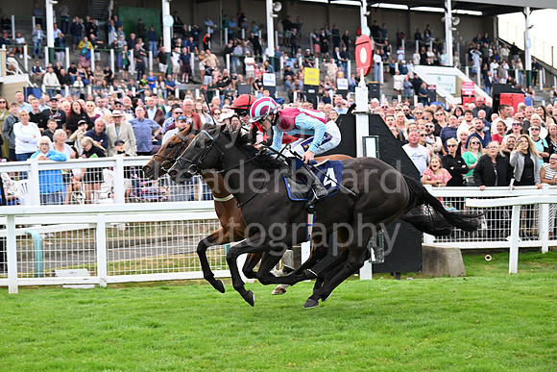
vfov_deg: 14.4
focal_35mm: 95
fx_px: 1470
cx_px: 278
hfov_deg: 21.5
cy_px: 186
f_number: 4.5
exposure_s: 1/1250
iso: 800
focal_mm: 95
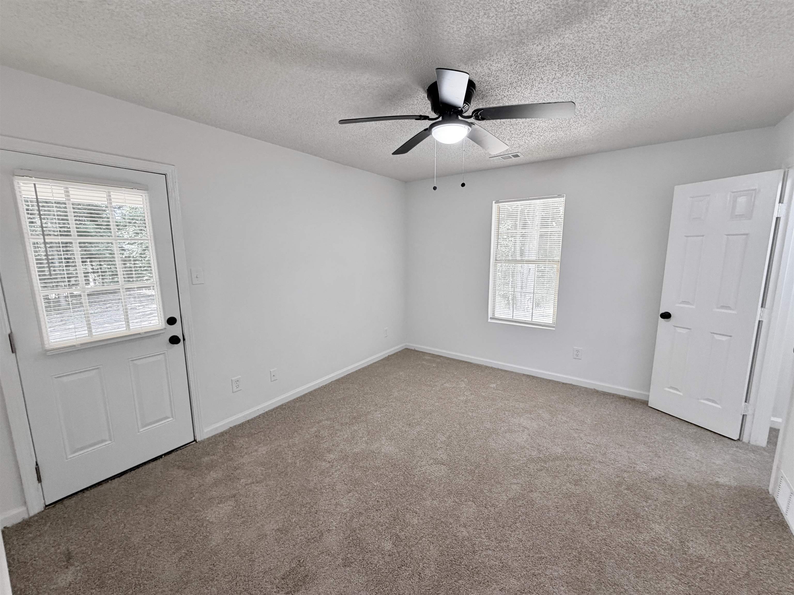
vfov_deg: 85.7
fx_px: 321
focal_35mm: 14
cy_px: 298
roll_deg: +0.8
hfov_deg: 102.1
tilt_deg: -8.9
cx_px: 397
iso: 200
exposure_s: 1/60
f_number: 2.2
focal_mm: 2.22
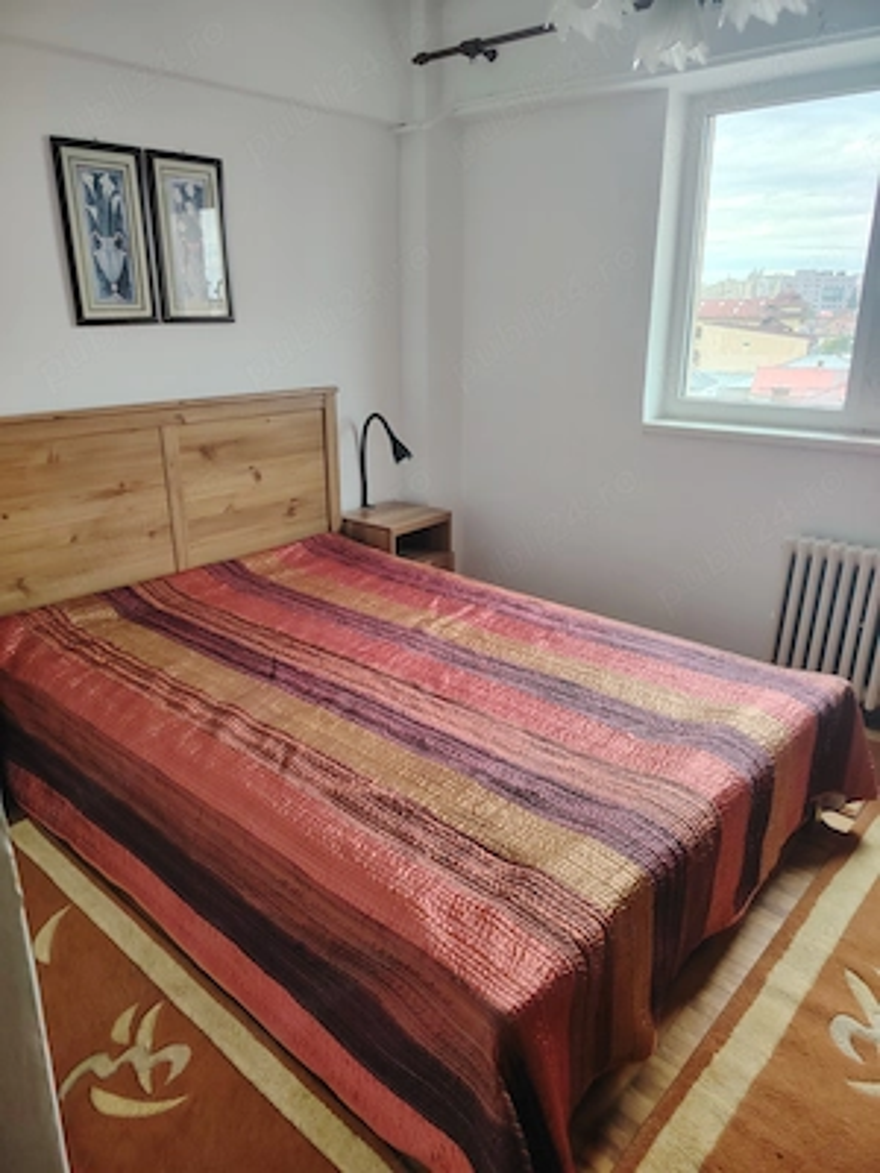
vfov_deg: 71.6
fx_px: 813
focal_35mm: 24
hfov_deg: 56.8
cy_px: 586
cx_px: 440
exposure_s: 1/33.3
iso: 331
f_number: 1.75
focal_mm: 5.25
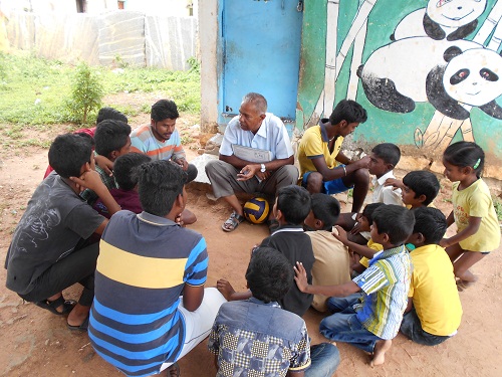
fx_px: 377
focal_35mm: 26
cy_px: 188
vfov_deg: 53.1
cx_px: 251
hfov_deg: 67.3
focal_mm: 4.6
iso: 80
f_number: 3.2
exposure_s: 1/60
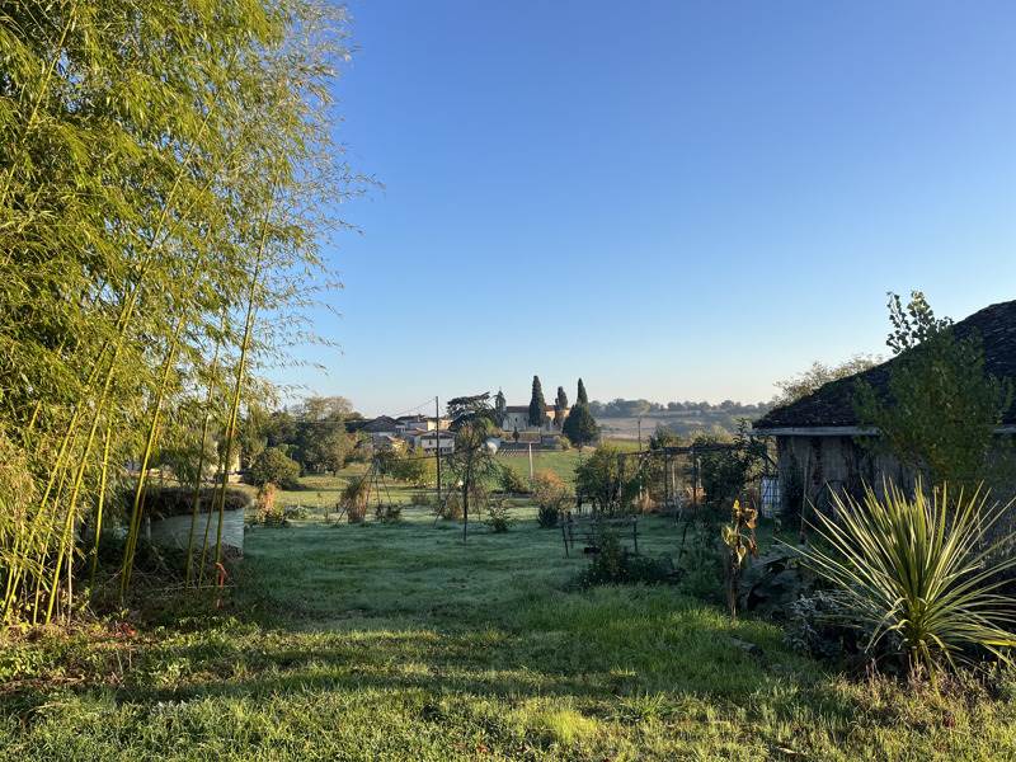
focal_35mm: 26
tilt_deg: +2.8
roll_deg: +1.8
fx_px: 763
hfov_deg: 67.3
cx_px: 508
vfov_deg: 53.1
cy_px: 381
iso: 50
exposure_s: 1/1647
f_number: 1.6
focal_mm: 5.1
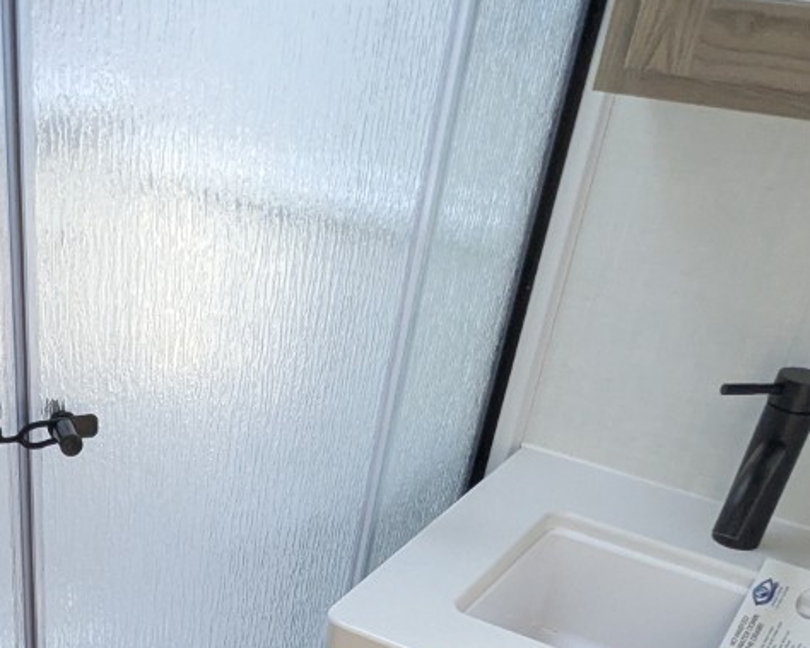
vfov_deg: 28.1
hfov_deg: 37.9
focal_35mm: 46
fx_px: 1103
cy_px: 798
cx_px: 95
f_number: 2.2
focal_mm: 2.35
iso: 254
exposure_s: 1/408
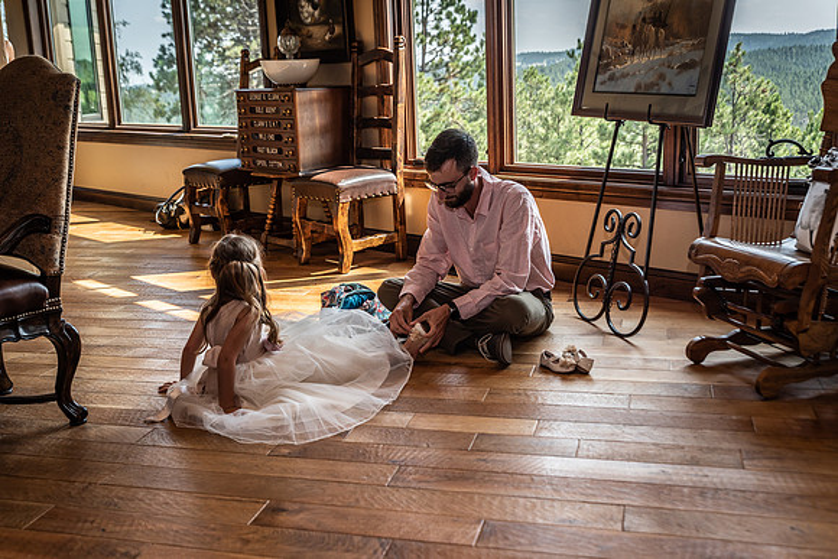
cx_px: 419
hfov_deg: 50.7
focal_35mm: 38
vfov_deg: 35.1
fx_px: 885
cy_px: 280
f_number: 4.5
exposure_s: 1/320
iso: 160
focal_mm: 38
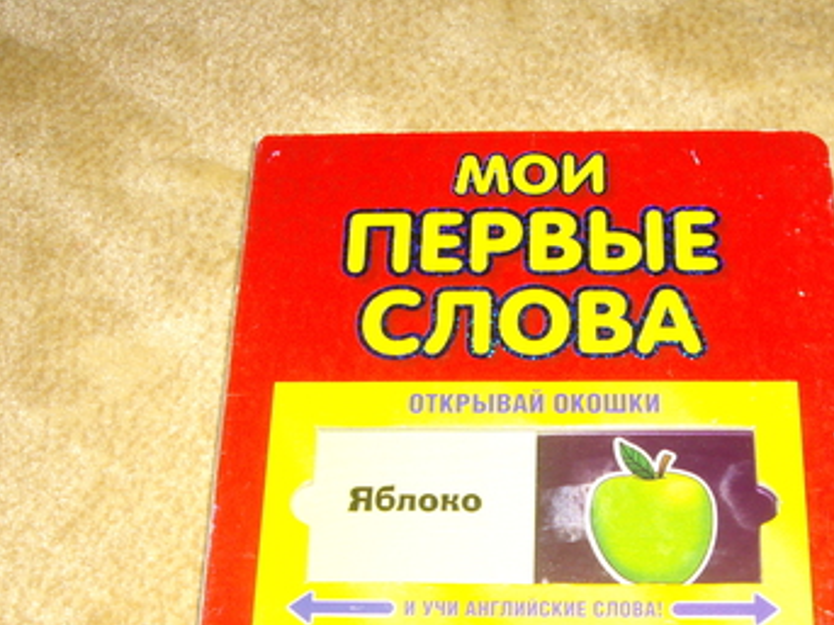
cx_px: 486
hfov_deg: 31.6
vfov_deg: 23.7
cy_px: 495
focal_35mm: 61
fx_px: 1469
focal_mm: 6.2
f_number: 2.7
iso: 200
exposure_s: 1/40
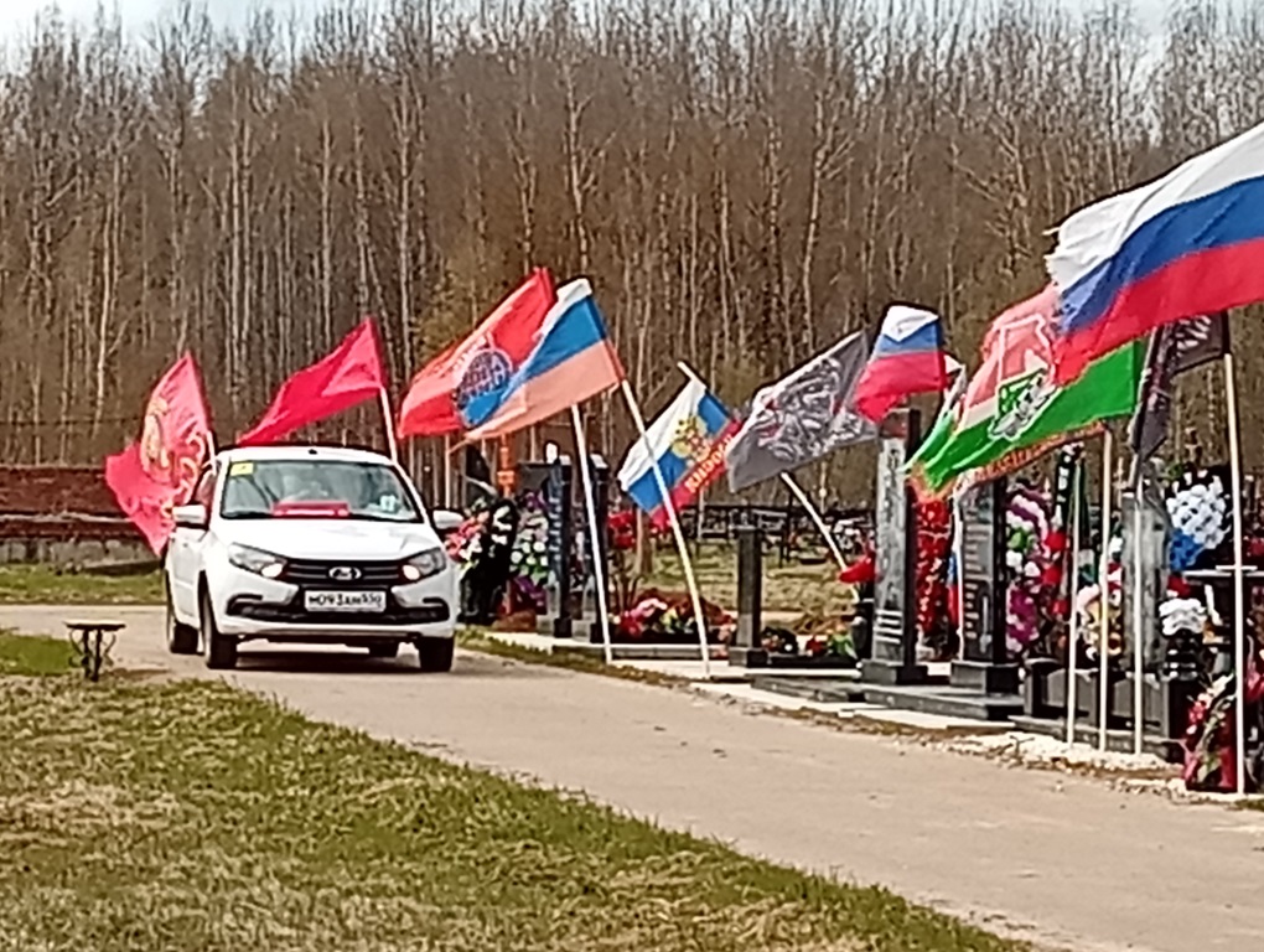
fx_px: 5558
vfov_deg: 9.8
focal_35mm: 152
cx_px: 632
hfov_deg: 13.0
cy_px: 476
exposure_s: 1/1017
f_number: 1.8
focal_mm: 4.15
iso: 50
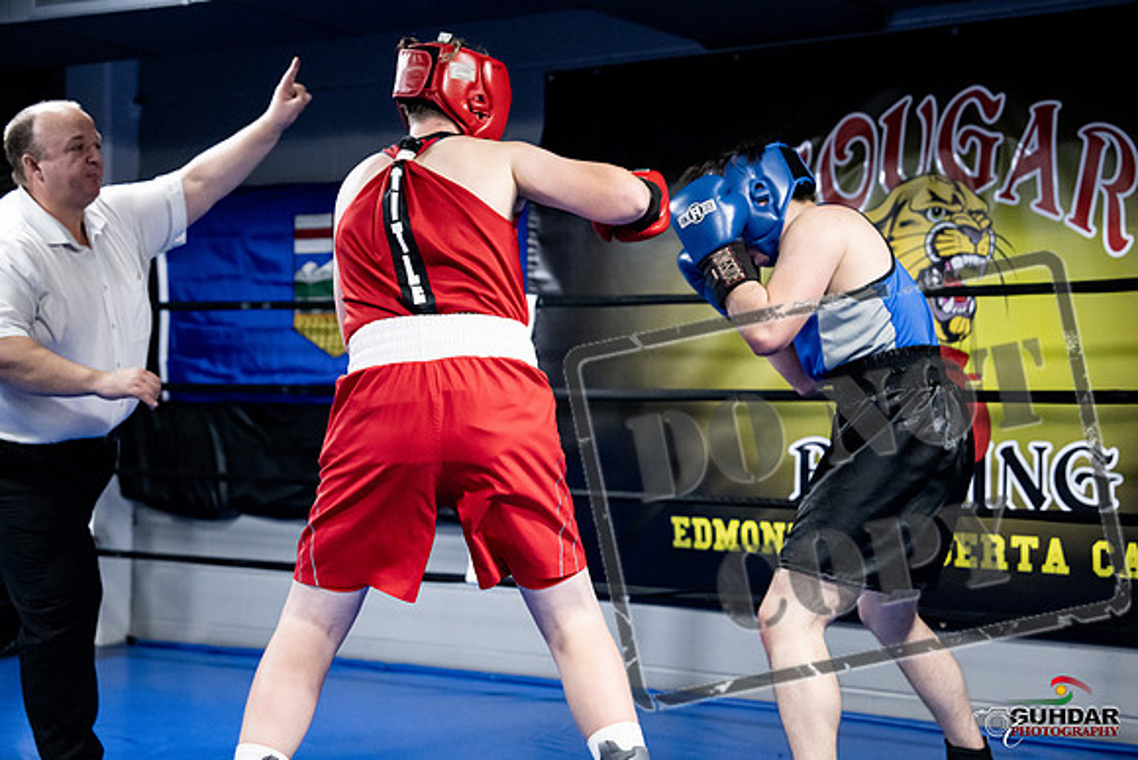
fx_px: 2055
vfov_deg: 20.9
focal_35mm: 65
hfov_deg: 31.0
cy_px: 380
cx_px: 569
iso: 10000
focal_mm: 65
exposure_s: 1/1000
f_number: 2.8
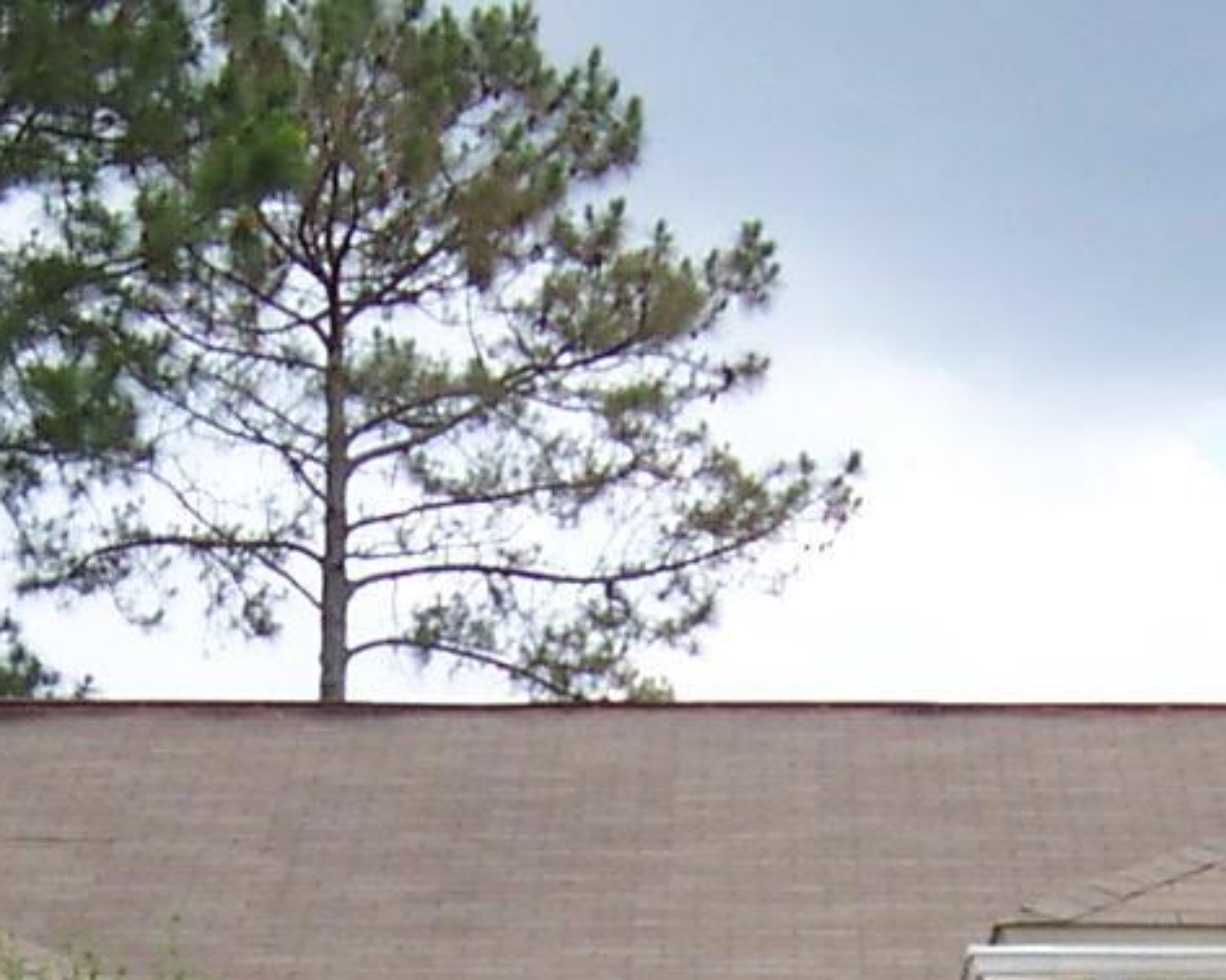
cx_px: 555
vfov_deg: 12.1
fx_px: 4461
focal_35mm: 123
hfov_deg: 15.6
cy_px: 1361
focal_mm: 5.6
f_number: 4
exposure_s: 1/250
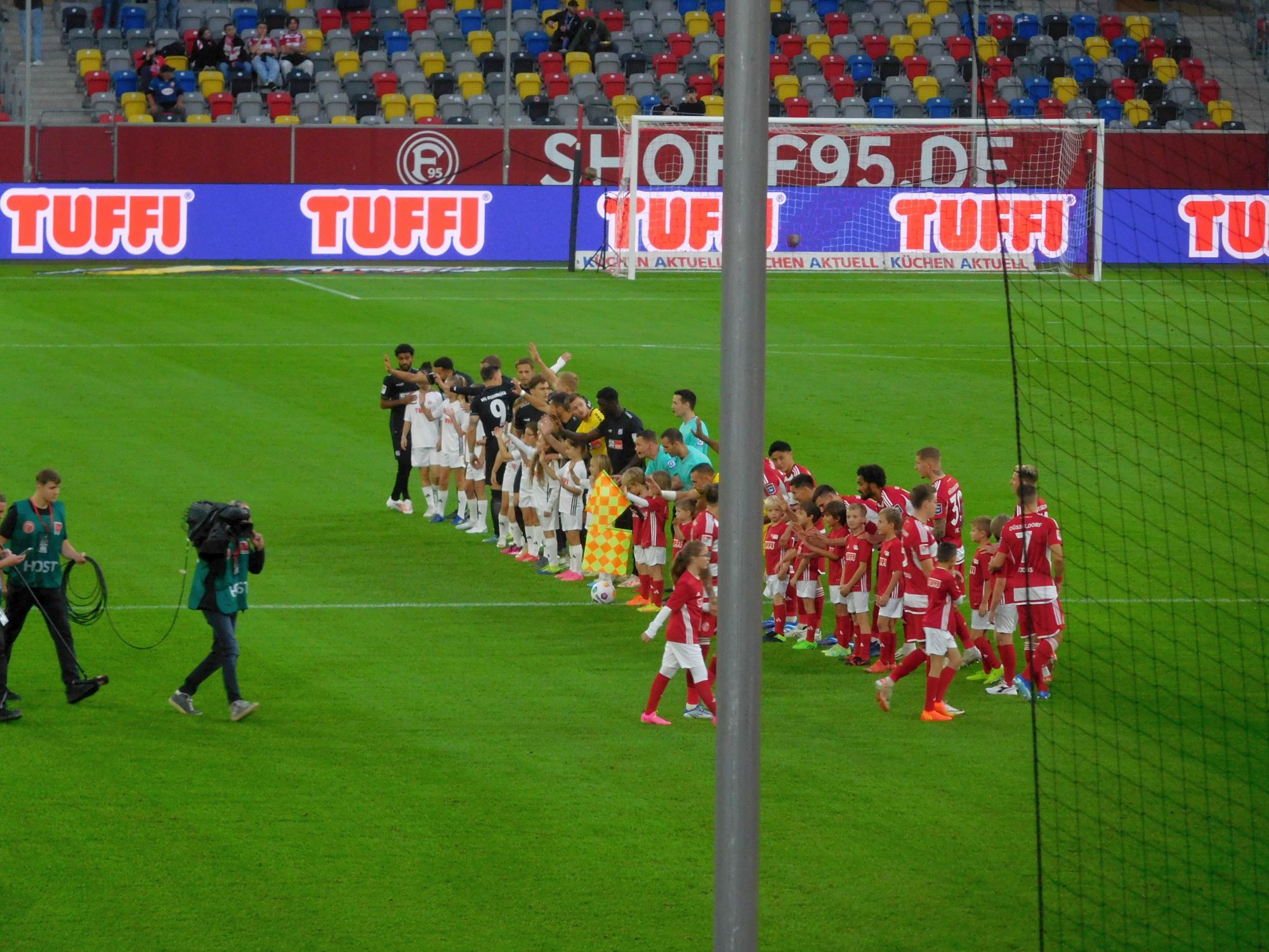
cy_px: 476
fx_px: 8248
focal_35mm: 225
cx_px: 634
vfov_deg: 6.6
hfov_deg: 8.8
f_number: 5.5
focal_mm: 40.1
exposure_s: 1/125
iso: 400
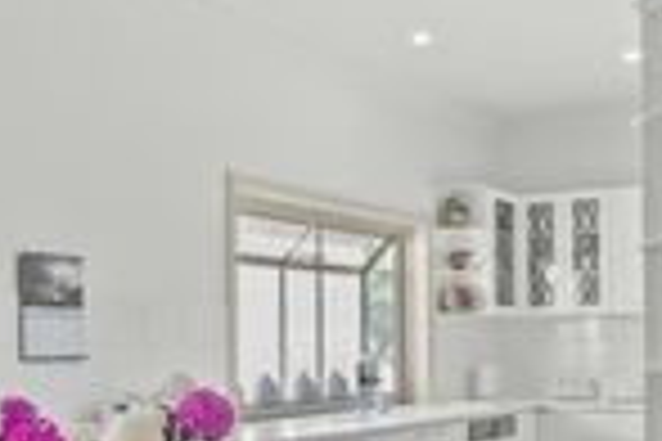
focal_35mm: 51
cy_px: 362
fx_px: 938
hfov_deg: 38.2
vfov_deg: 25.9
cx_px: 464
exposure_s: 1/13
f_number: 10
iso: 160
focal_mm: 16
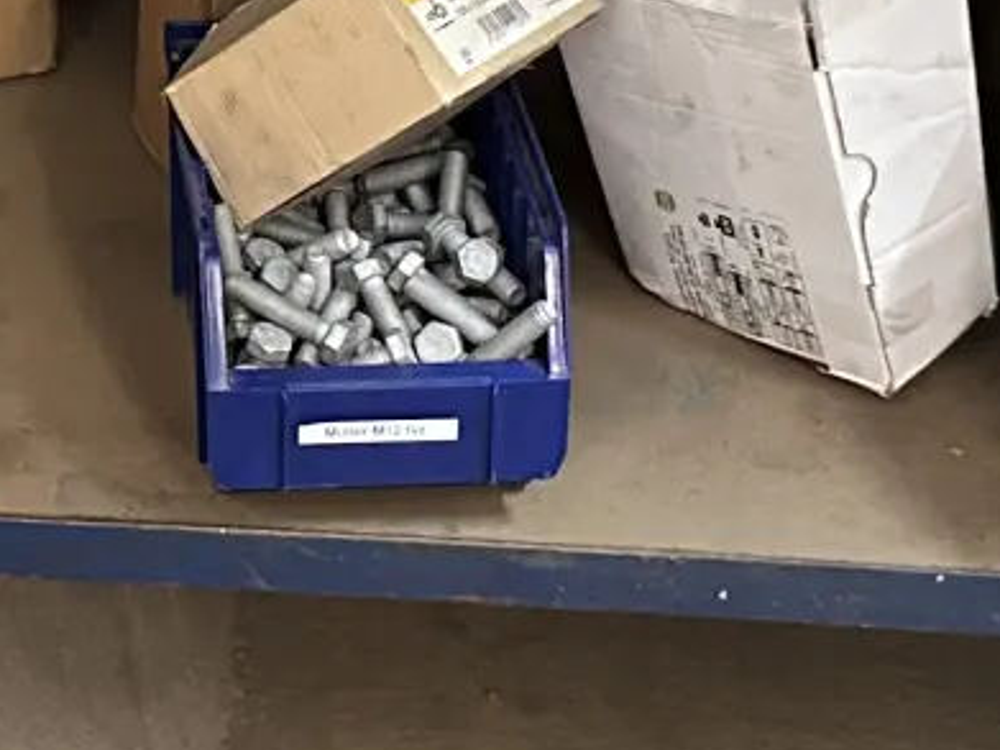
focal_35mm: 118
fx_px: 3408
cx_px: 36
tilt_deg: -21.0
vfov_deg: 12.3
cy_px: -92
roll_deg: +0.5
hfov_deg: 16.4
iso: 640
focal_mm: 6.86
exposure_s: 1/50
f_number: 1.78
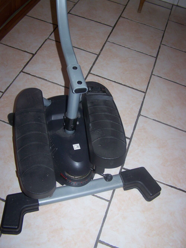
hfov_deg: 37.7
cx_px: 93
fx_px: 272
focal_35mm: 38
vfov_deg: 49.0
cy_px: 124
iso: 80
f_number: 2.8
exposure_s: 1/60
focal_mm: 6.3
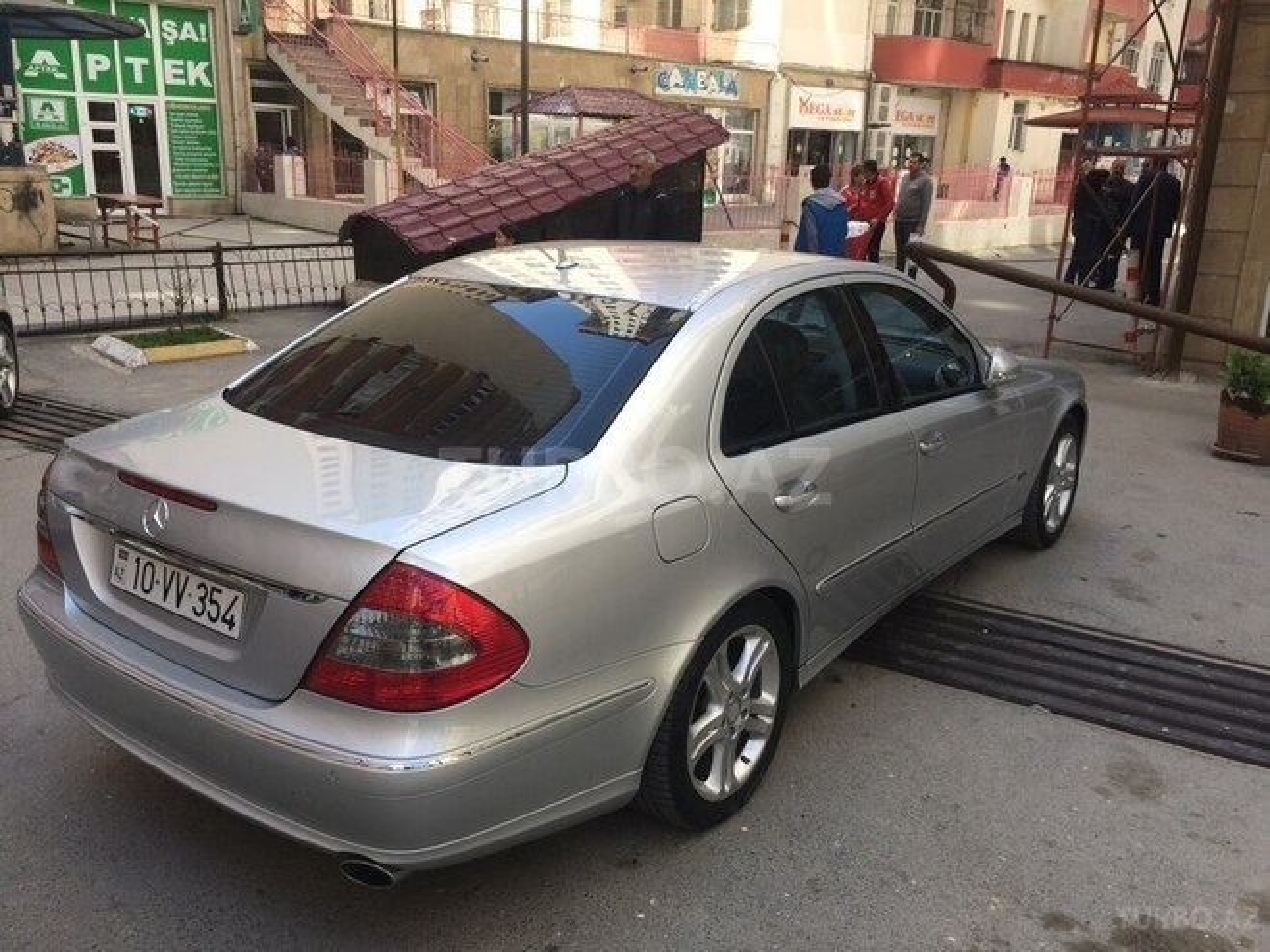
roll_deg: -1.2
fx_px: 1064
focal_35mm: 29
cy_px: 476
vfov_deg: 48.2
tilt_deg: -17.2
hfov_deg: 61.7
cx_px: 635
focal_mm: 4.15
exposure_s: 1/419
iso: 32
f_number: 2.2
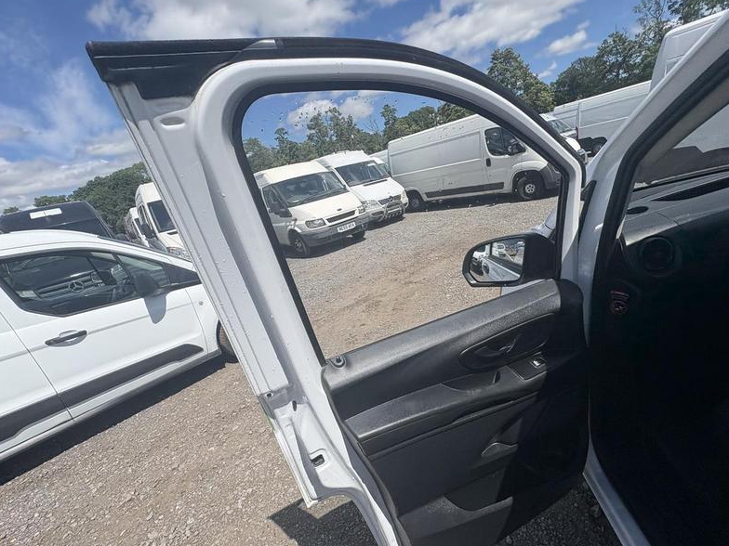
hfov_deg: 94.3
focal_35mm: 16
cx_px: 391
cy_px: 299
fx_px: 337
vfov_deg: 77.9
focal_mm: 2.22
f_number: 2.2
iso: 50
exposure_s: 1/2342
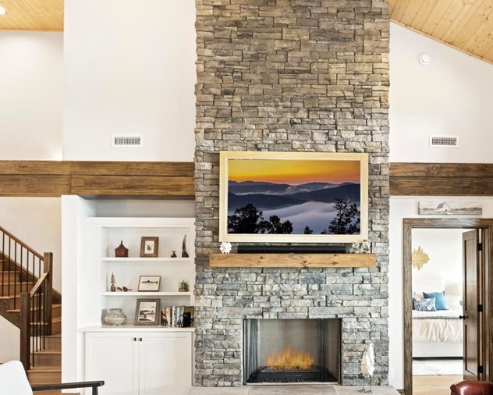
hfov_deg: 60.1
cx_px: 285
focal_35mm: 29
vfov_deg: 48.9
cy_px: 271
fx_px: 423
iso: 6400
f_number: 6.3
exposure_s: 1/25
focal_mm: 18
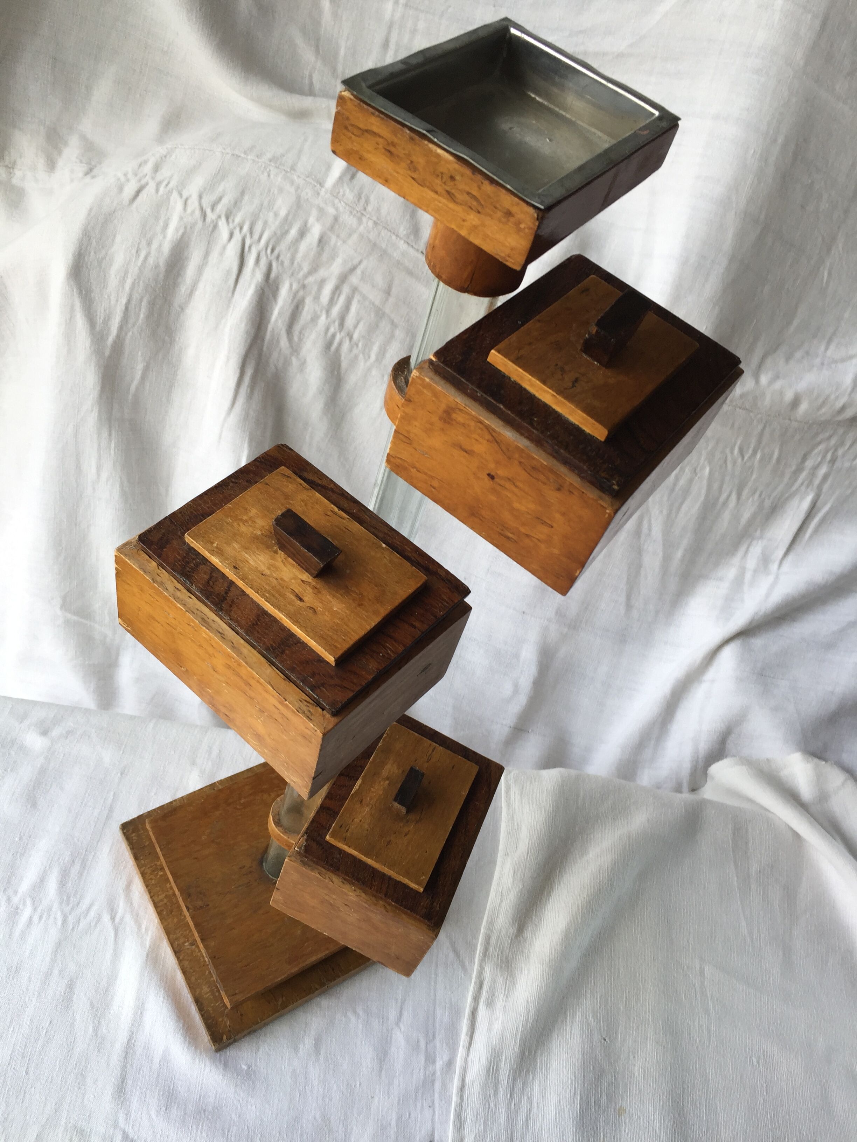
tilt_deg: -47.1
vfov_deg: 61.7
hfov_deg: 48.2
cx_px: 428
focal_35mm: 29
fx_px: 957
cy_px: 571
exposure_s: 1/50
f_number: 2.2
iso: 32
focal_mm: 4.15
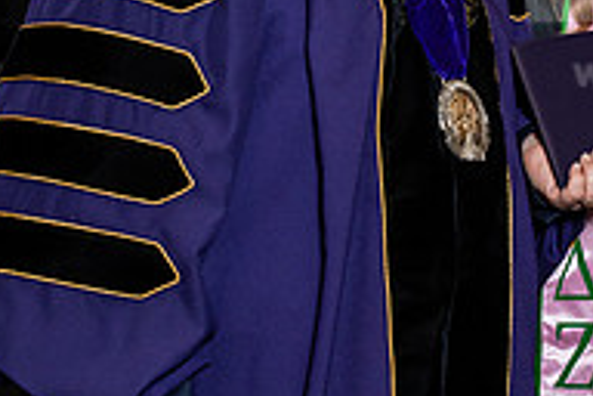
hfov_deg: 9.7
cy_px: 138
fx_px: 3475
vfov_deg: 6.5
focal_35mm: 211
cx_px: 432
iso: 1250
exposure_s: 1/200
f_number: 5
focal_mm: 70
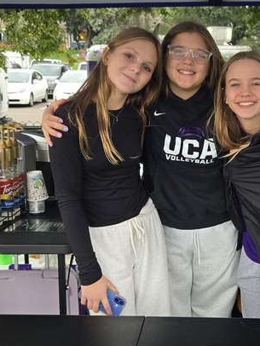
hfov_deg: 25.0
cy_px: 188
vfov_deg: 33.2
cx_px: 193
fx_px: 580
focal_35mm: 58
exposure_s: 1/180
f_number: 1.8
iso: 125
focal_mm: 5.4
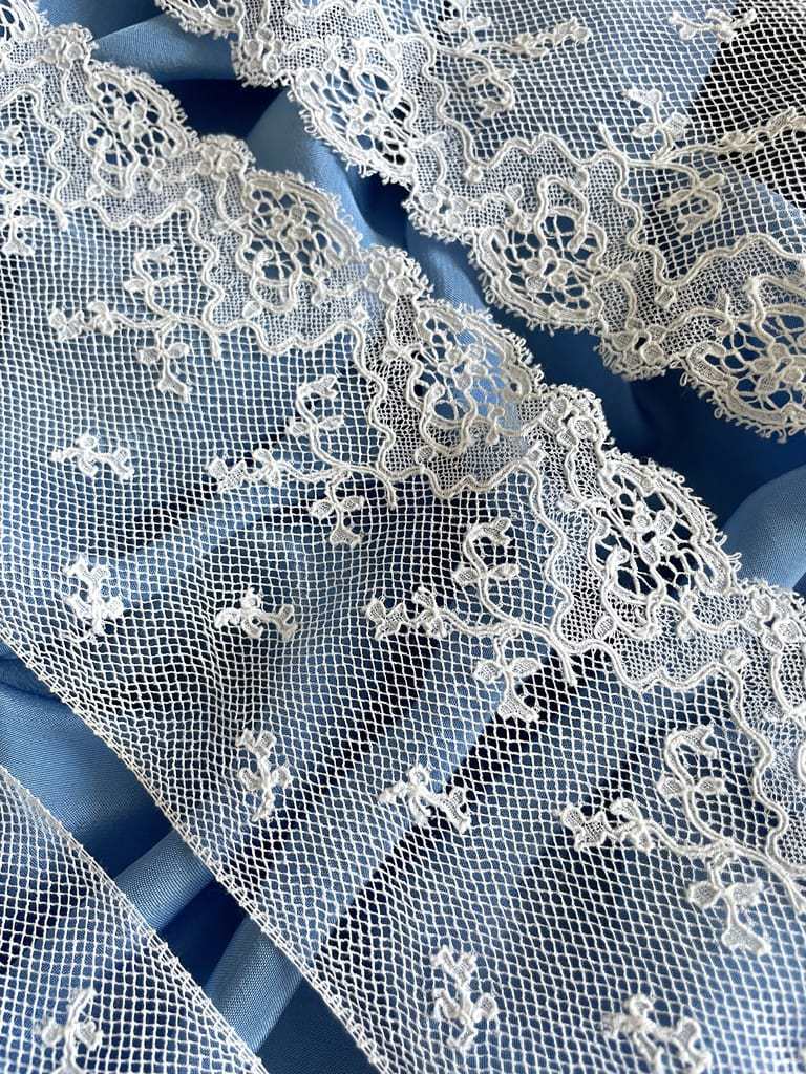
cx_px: 403
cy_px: 537
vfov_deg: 67.3
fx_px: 807
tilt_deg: -75.3
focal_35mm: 26
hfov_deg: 53.1
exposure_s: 1/60
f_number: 1.6
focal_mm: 4.2
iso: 160
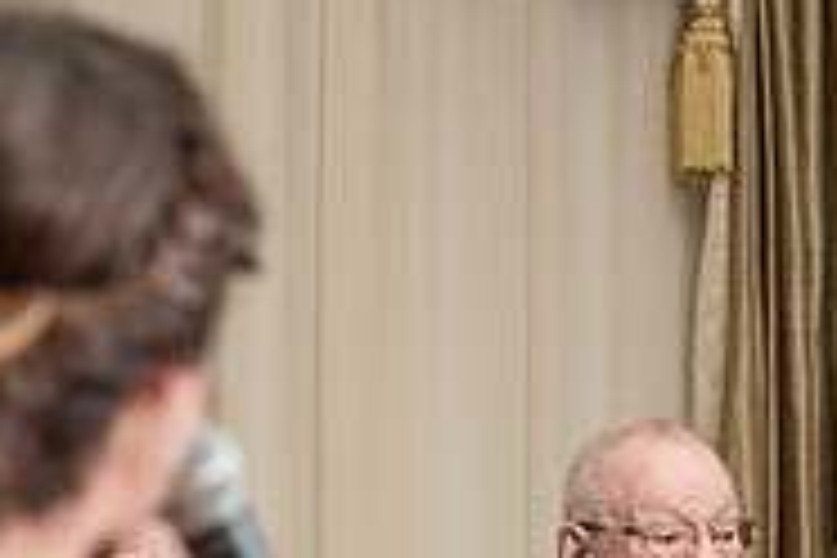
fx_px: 7067
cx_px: 761
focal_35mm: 304
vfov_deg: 4.5
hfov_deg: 6.8
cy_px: 812
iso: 2000
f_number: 4
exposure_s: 1/200
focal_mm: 84
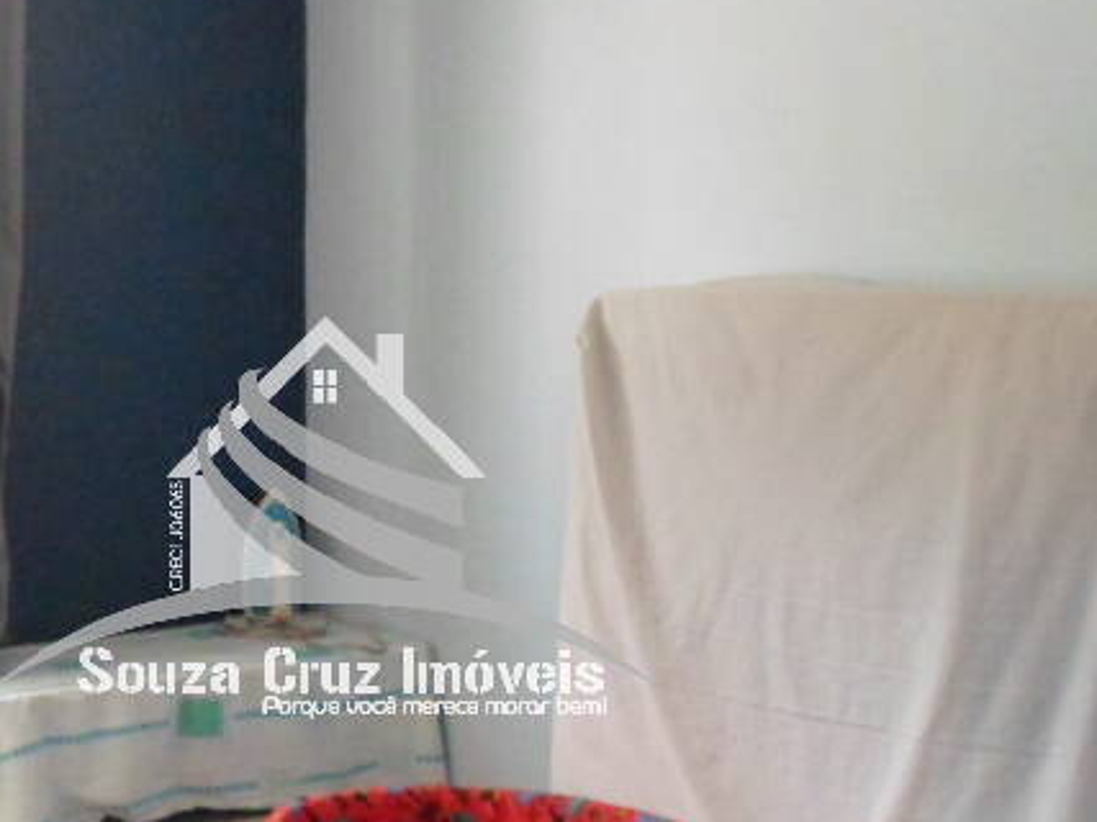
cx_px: 326
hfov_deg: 31.8
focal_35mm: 60
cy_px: 519
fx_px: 1901
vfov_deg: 24.3
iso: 480
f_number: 2.5
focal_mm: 4.5
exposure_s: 1/180
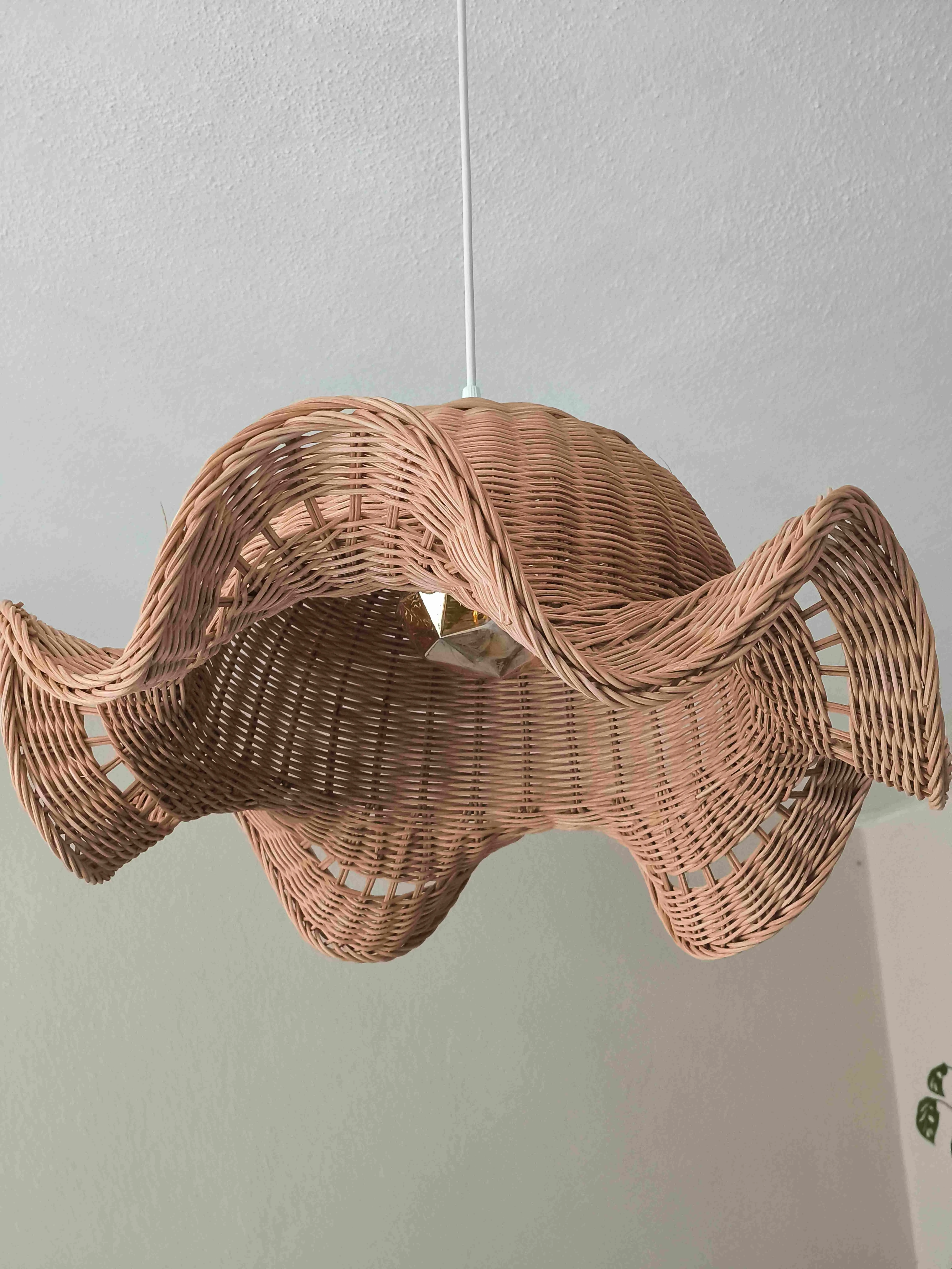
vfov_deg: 38.2
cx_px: 476
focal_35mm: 50
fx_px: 1833
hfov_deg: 29.1
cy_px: 634
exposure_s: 1/100
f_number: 1.9
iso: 1025
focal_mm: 7.1
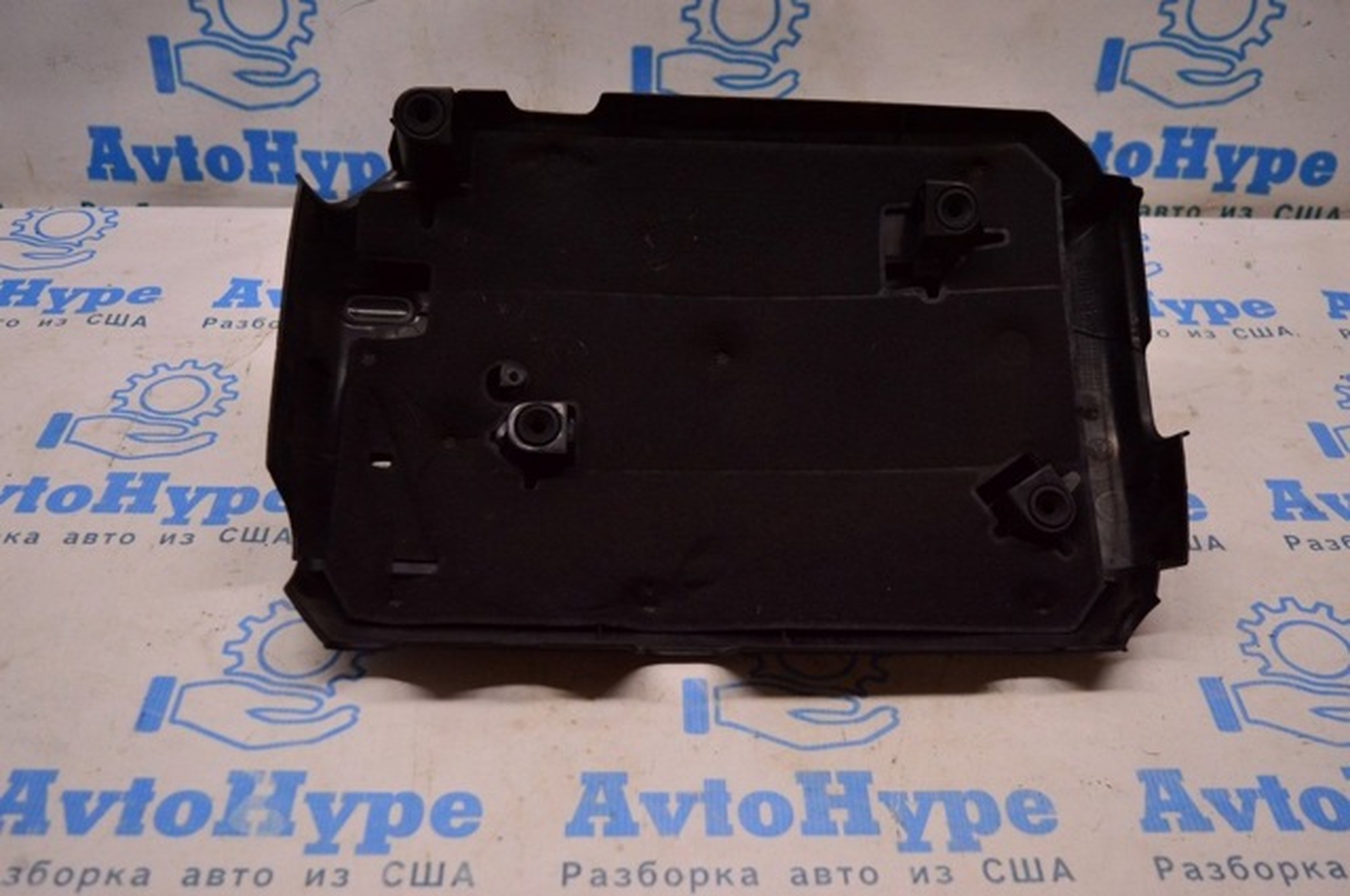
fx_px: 1404
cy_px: 448
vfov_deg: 35.4
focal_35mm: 38
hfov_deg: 51.3
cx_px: 675
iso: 1600
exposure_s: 1/400
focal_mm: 25
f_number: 4
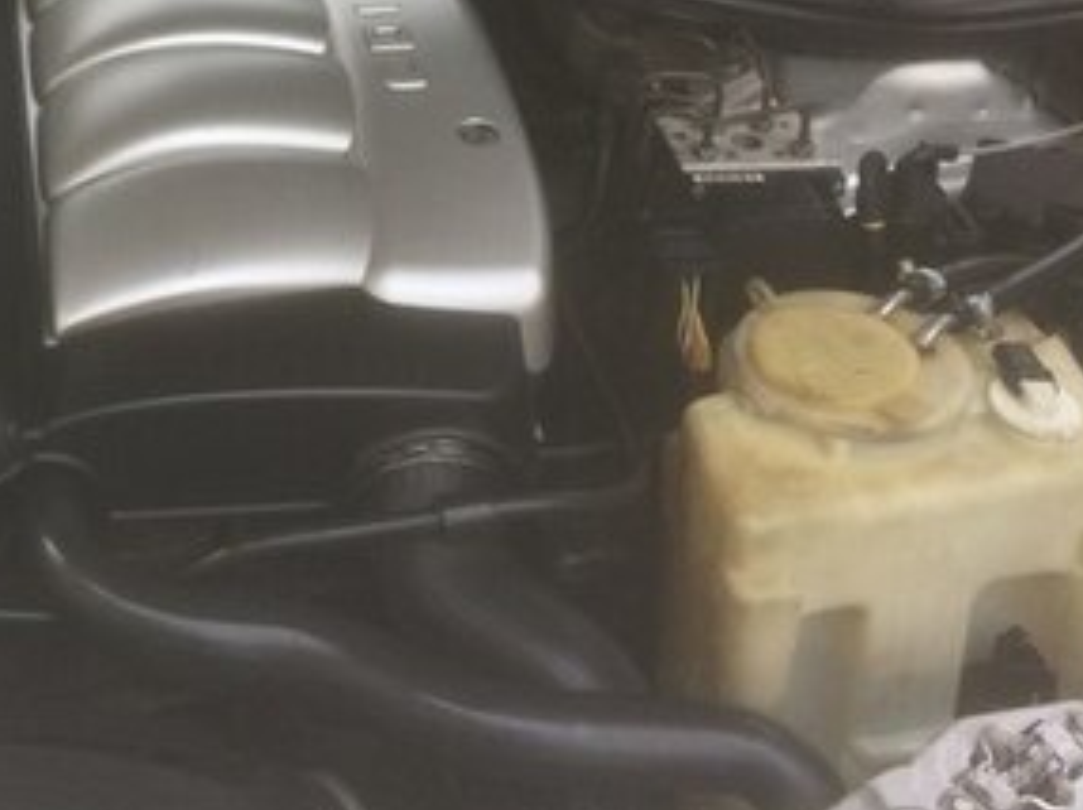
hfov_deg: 27.1
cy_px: -104
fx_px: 2094
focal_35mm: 67
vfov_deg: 20.7
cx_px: -45
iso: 40
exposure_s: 1/100
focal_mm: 4.15
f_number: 2.2
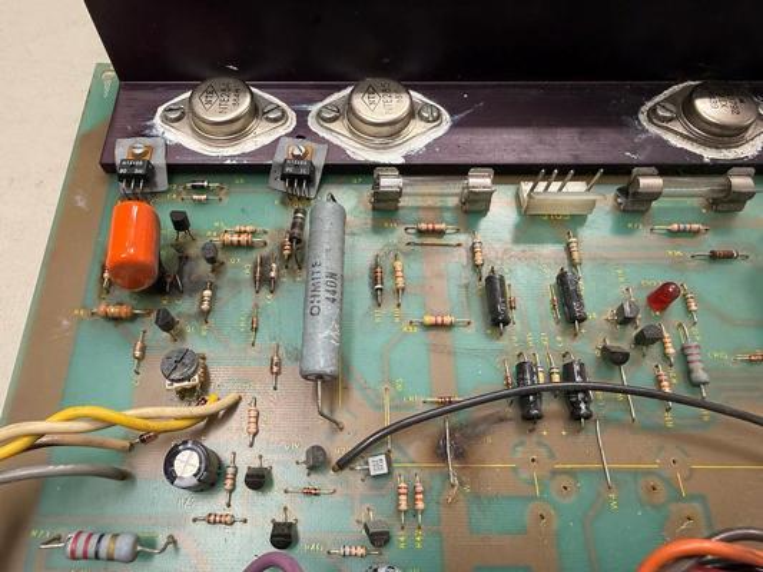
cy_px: 286
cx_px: 382
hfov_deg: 71.6
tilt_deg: -65.2
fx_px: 529
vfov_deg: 56.8
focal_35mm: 24
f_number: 2.2
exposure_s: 1/60
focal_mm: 2.22
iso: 200
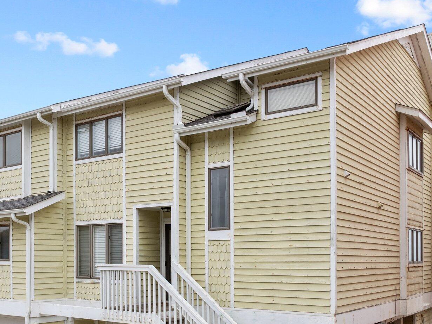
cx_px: 157
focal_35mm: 40
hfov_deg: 46.3
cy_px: 255
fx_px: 499
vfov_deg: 34.9
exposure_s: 1/100
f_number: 2.8
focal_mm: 12.29
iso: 100
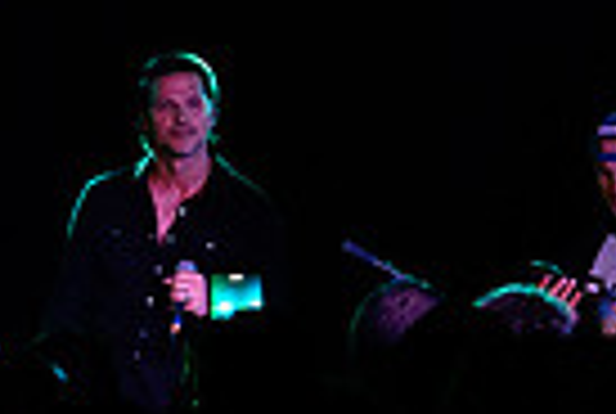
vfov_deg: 3.6
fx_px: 6534
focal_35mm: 381
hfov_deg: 5.4
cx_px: 176
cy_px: 198
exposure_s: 1/250
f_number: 3.5
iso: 2000
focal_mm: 70
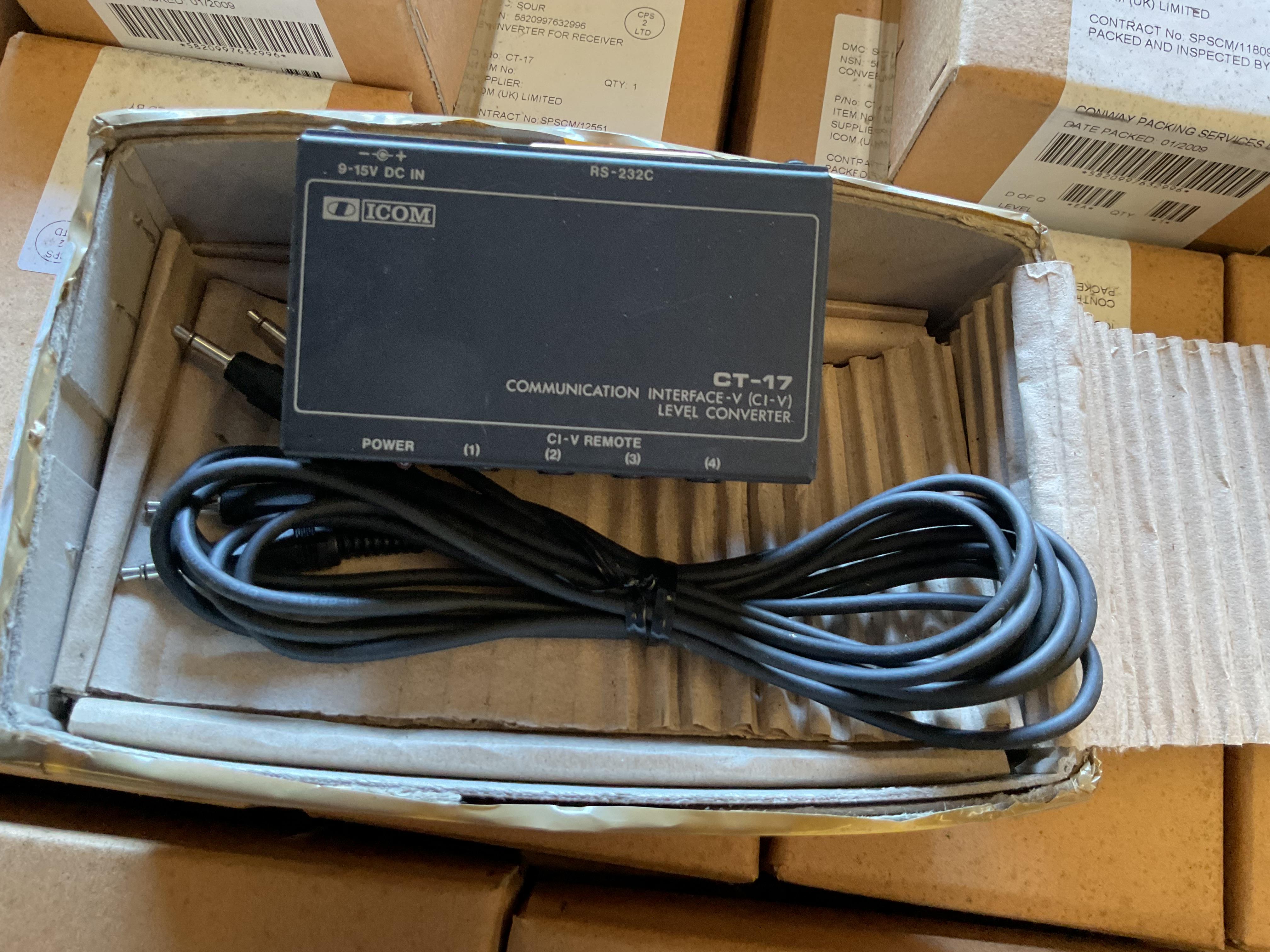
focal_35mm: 29
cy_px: 476
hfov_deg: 61.7
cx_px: 635
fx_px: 1064
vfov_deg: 48.2
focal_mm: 3
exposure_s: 1/60
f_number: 1.8
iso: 250
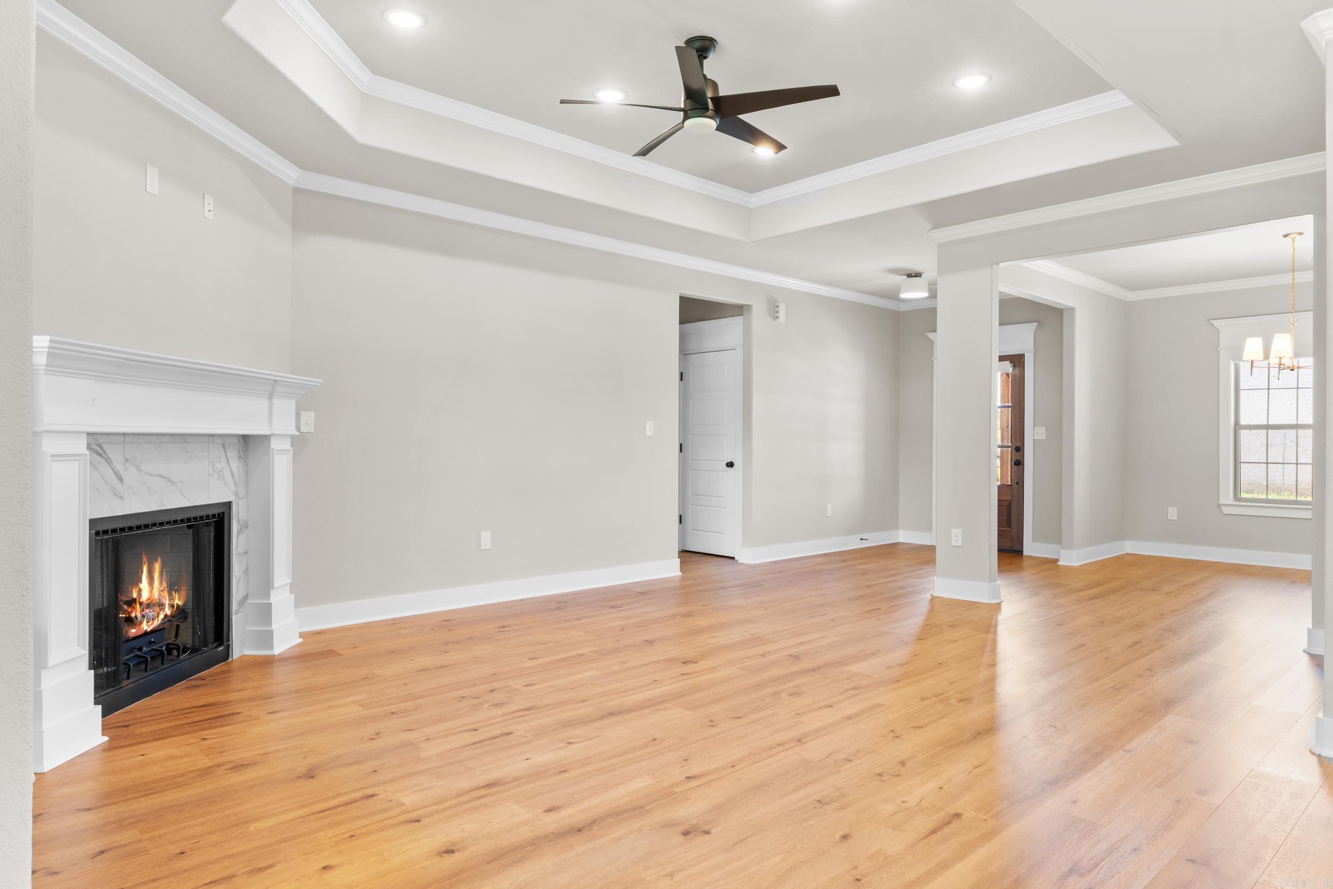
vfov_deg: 58.5
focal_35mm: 21
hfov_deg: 80.0
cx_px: 666
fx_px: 794
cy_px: 444
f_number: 9
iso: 200
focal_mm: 14.3
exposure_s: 1/1.67
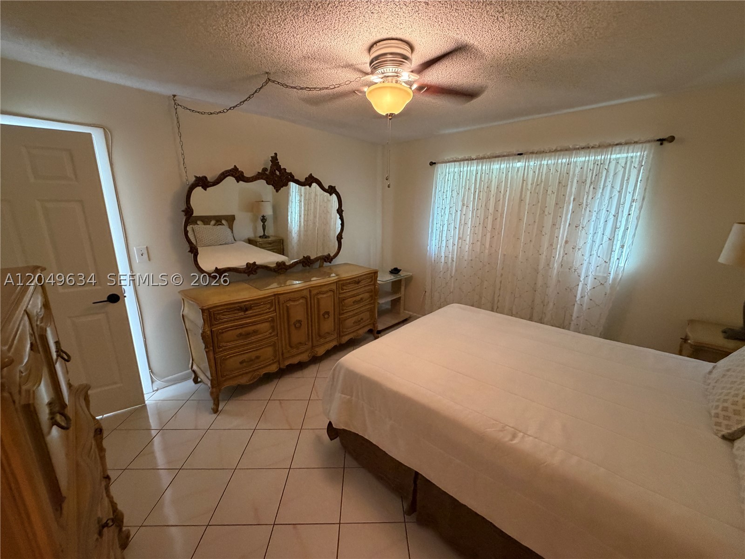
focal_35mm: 14
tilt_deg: -12.9
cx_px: 372
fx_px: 301
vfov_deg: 85.7
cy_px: 280
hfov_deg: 102.1
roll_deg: +0.0
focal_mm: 2.22
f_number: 2.2
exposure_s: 1/60
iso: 400
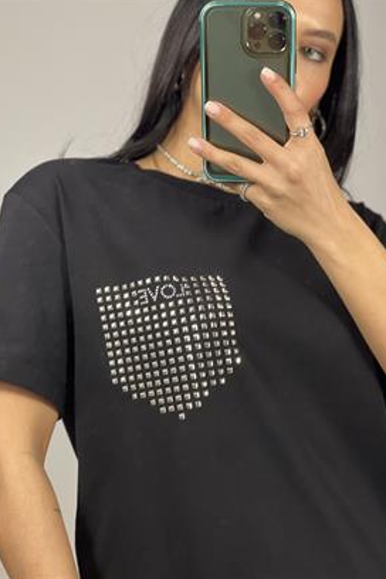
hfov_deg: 16.9
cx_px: 183
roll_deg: +2.7
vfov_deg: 25.1
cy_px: 287
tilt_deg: -24.5
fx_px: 1303
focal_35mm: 81
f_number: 2.8
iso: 125
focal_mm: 9
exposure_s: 1/33
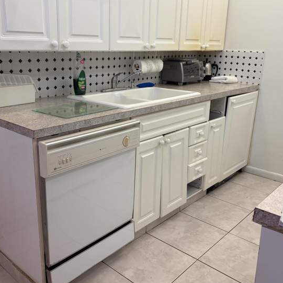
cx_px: 130
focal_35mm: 34
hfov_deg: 48.4
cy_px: 130
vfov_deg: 48.4
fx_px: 314
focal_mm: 5.96
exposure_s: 1/120
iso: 64
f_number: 1.6
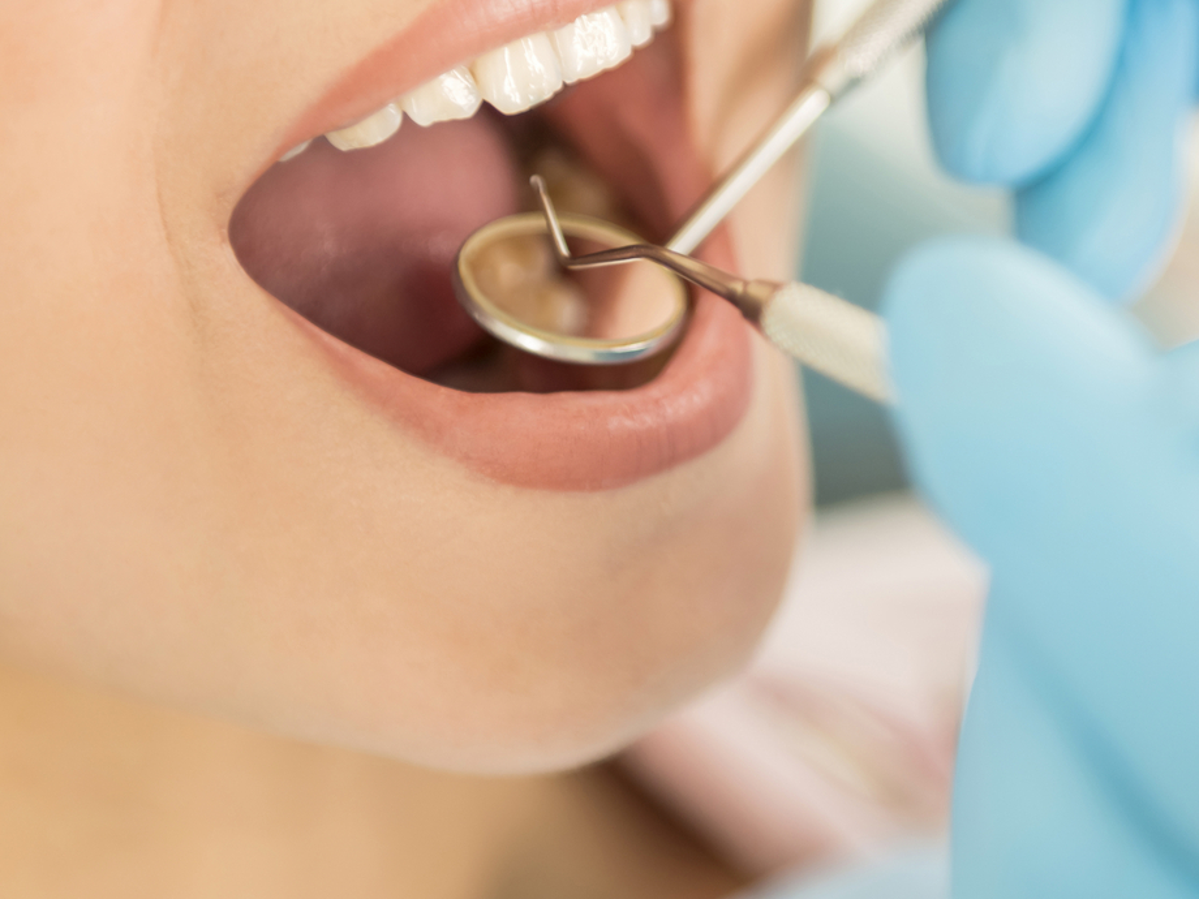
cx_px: 822
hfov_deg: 15.9
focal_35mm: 124
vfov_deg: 11.9
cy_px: 348
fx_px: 4295
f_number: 2.8
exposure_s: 1/100
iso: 500
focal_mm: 70
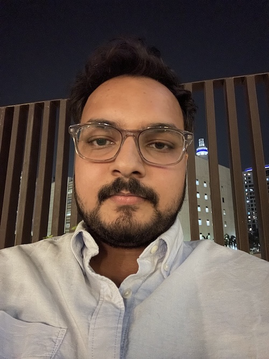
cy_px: 180
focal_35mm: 23
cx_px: 134
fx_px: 238
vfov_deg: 73.9
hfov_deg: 58.9
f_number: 1.9
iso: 1250
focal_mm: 2.69
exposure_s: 1/14
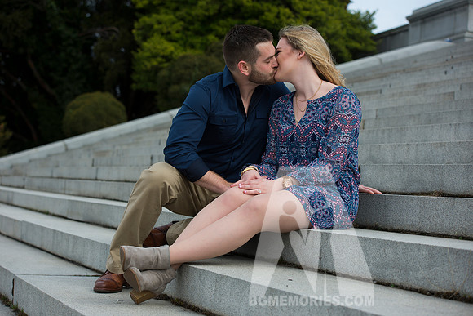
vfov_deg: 19.5
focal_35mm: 70
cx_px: 236
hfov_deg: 28.8
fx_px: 920
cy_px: 158
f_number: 5.6
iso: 160
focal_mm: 70
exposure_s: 1/500
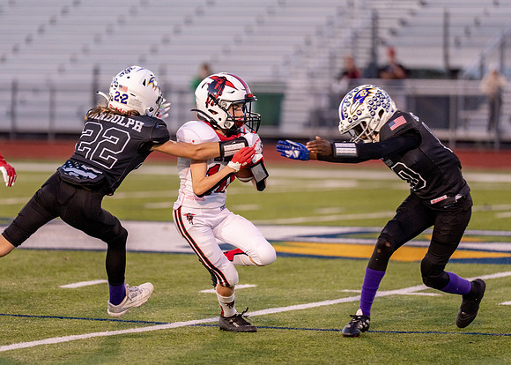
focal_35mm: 235
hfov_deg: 8.6
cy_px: 165
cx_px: 197
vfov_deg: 6.1
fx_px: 3413
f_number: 2.8
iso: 1600
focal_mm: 191
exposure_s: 1/1000
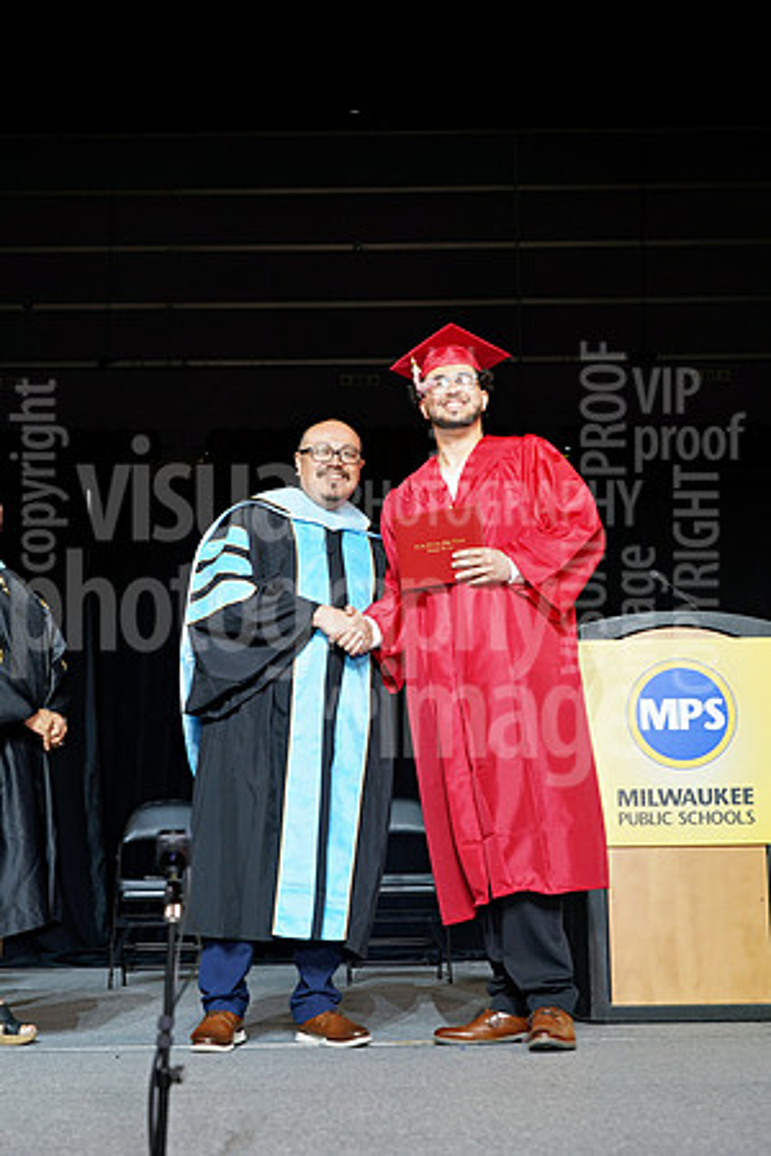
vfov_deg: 38.9
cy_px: 578
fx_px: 1638
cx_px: 386
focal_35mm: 51
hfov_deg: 26.5
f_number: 5.6
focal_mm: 51
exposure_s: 1/80
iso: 500
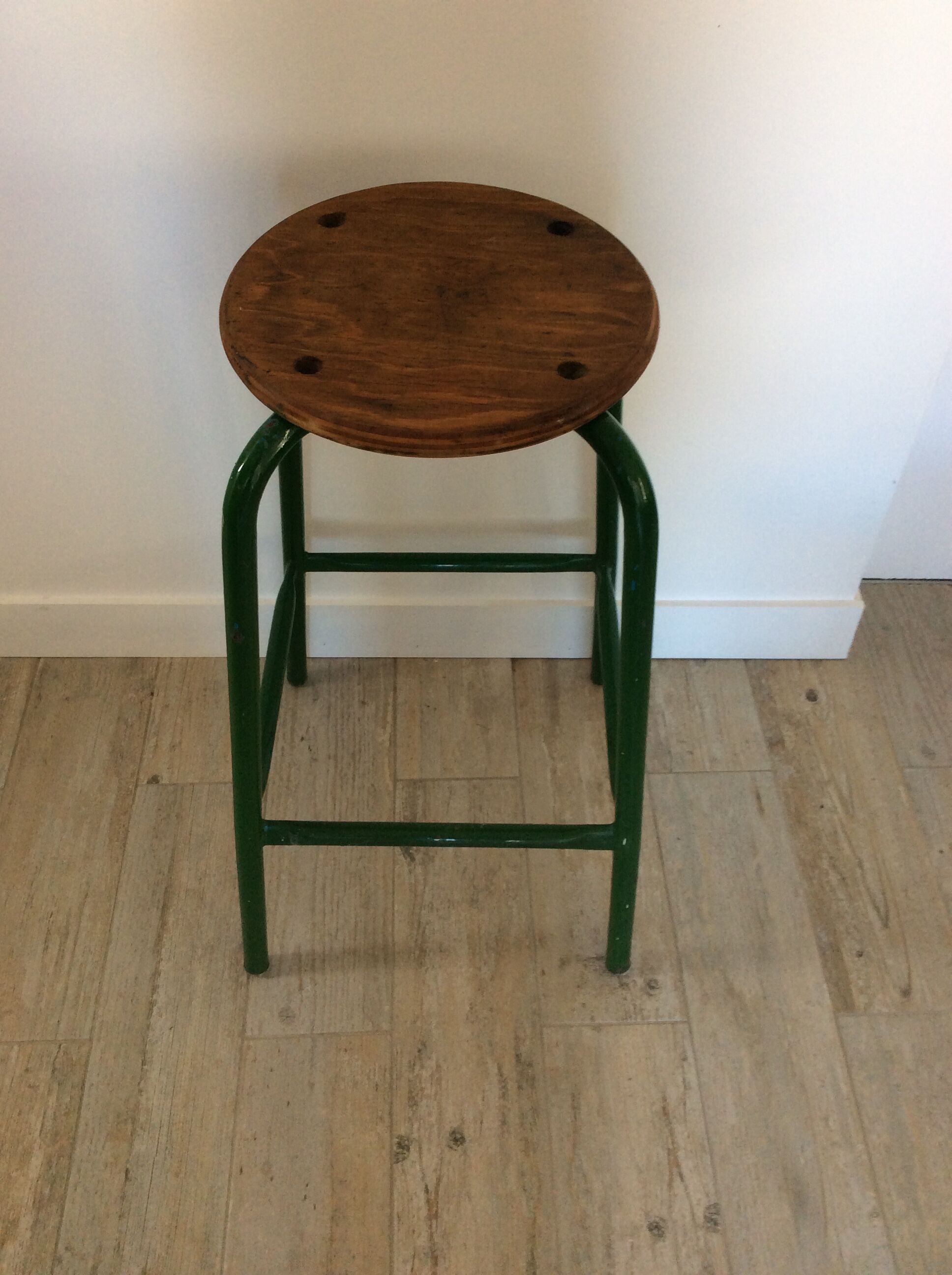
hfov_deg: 44.1
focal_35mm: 32
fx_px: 1177
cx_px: 476
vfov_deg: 56.9
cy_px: 638
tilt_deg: -49.1
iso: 50
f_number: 2.4
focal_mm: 3.3
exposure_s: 1/25
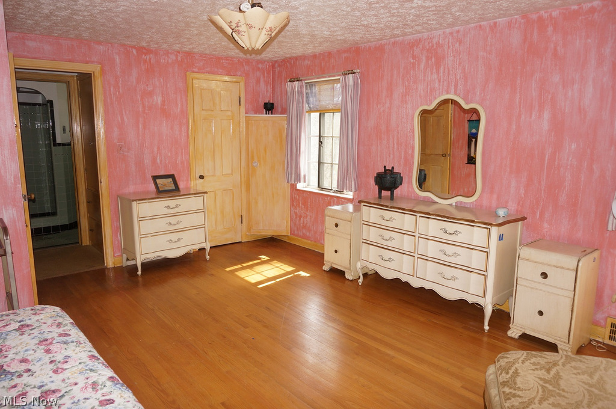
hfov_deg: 70.5
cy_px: 204
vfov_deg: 50.3
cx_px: 308
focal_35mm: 26
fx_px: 436
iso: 400
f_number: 4
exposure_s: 1/160
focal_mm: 17
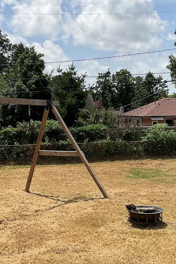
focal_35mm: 56
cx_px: 103
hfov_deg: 24.2
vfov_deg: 35.6
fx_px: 411
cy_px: 135
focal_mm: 3
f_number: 1.8
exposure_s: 1/2320
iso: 16
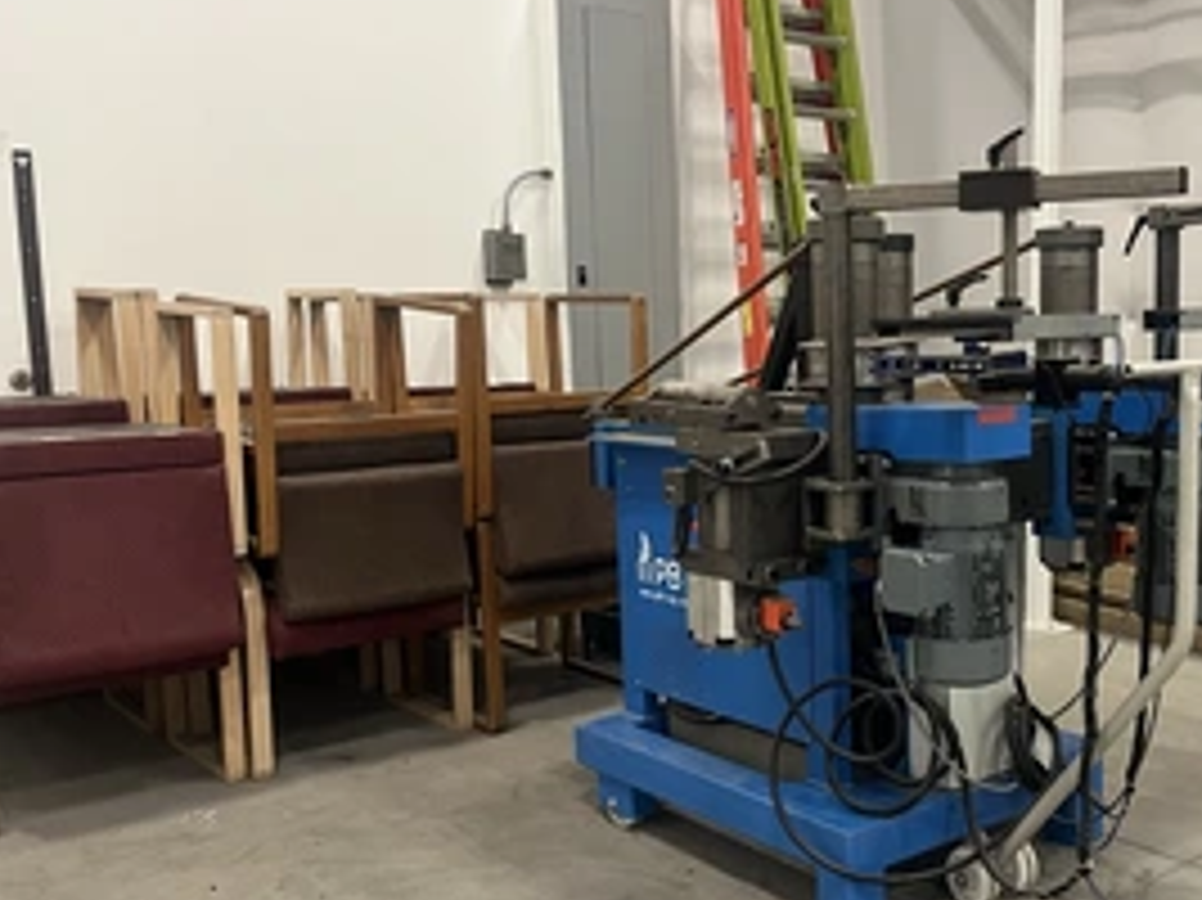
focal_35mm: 39
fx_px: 1354
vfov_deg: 36.8
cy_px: 495
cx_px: 860
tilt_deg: -8.8
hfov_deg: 46.6
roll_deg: +0.1
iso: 320
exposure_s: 1/60
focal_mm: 5.1
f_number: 1.6
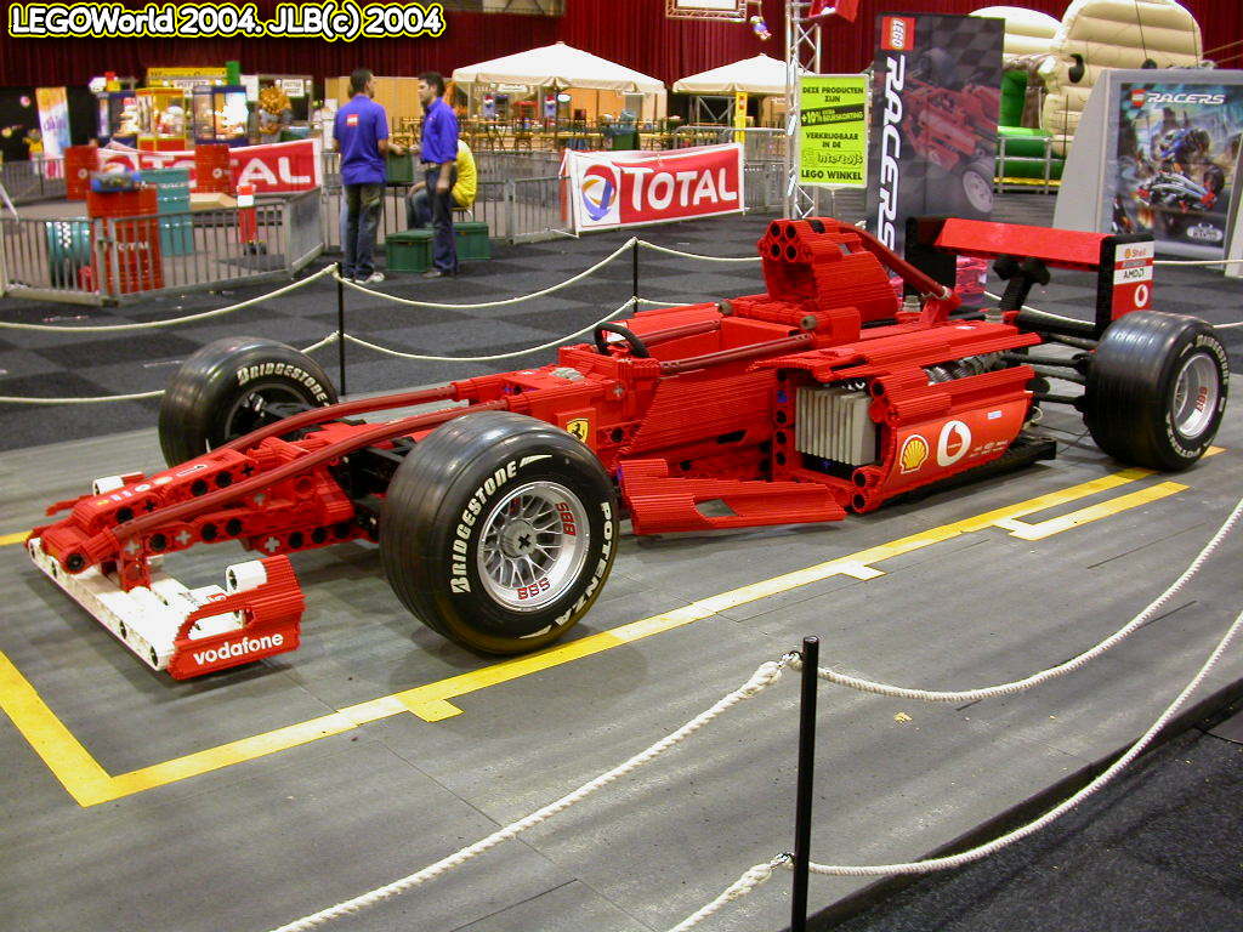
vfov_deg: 37.7
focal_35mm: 38
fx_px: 1365
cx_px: 622
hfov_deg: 49.0
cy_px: 466
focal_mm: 7.85
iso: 100
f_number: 2.6
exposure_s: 1/4.4
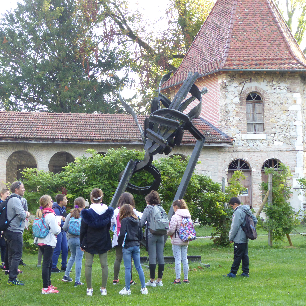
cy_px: 154
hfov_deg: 25.3
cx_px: 125
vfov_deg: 25.4
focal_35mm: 68
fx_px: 680
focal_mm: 10.3
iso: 250
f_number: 4.2
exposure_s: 1/60
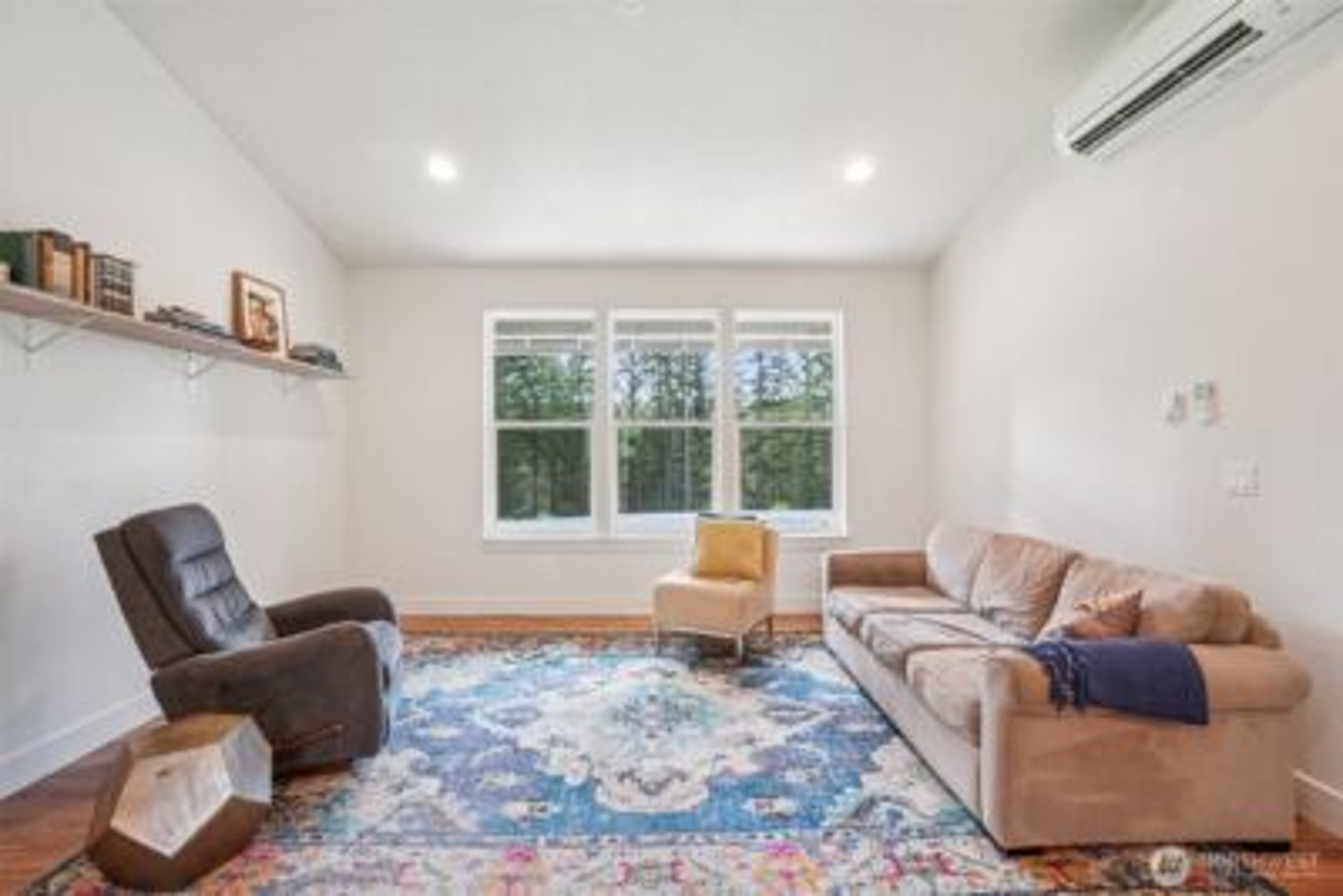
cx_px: 672
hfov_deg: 100.4
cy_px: 448
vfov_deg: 77.4
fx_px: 560
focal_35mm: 15
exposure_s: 1/15
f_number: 8
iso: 400
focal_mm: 10
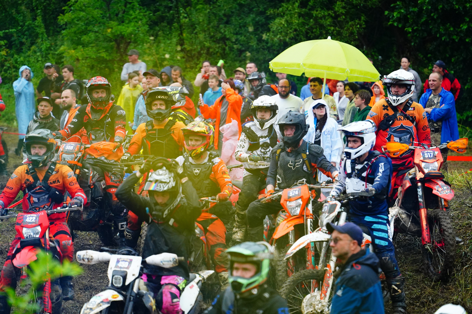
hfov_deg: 12.1
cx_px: 236
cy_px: 157
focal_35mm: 170
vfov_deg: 8.1
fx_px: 2229
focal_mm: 170
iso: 5000
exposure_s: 1/6400
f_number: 4
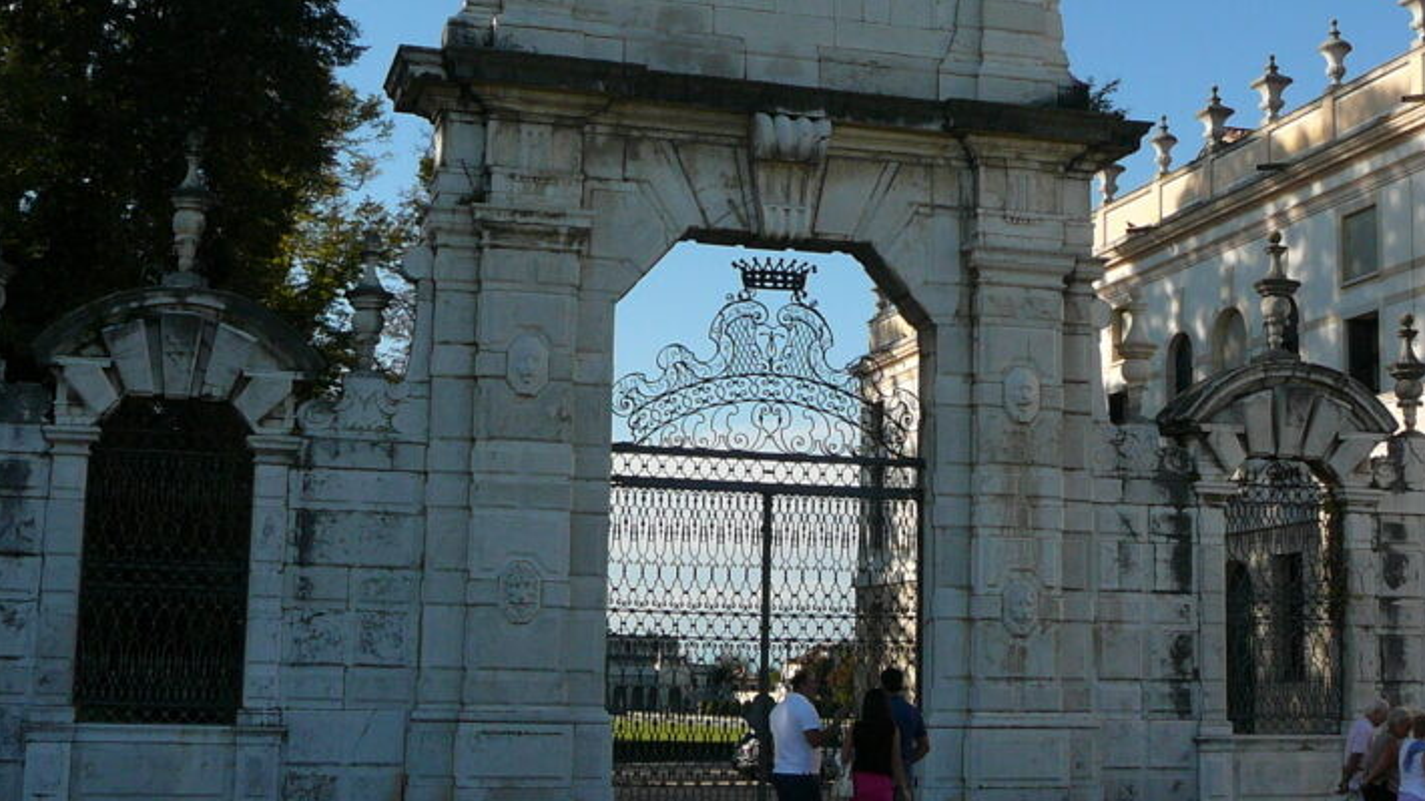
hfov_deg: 37.7
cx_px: 859
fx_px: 2078
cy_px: 335
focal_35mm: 55
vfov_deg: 21.8
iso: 80
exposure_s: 1/500
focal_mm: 5.2
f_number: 5
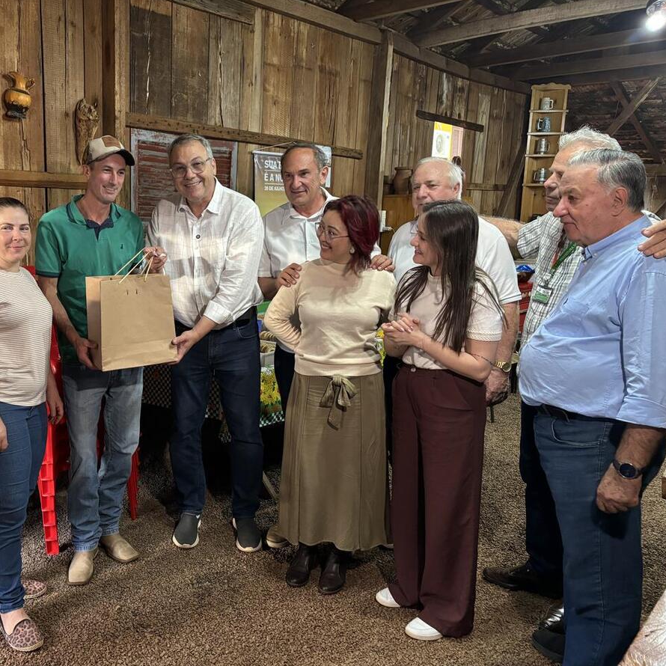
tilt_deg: -9.5
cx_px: 221
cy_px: 334
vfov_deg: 52.5
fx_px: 675
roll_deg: +0.2
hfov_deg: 51.5
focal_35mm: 31
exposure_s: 1/60
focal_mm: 5.96
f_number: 1.6
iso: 400
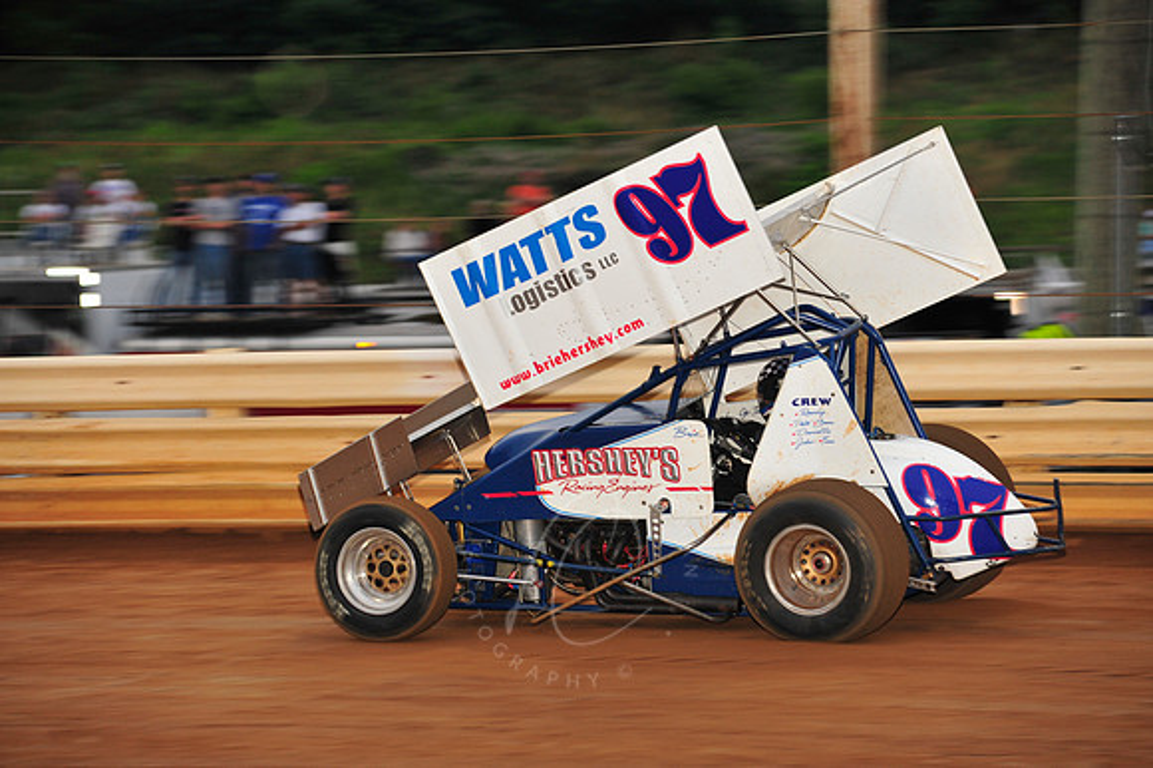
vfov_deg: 7.4
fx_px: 5922
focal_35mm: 185
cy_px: 384
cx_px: 576
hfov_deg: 11.1
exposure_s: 1/320
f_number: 6.3
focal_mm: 185
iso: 800
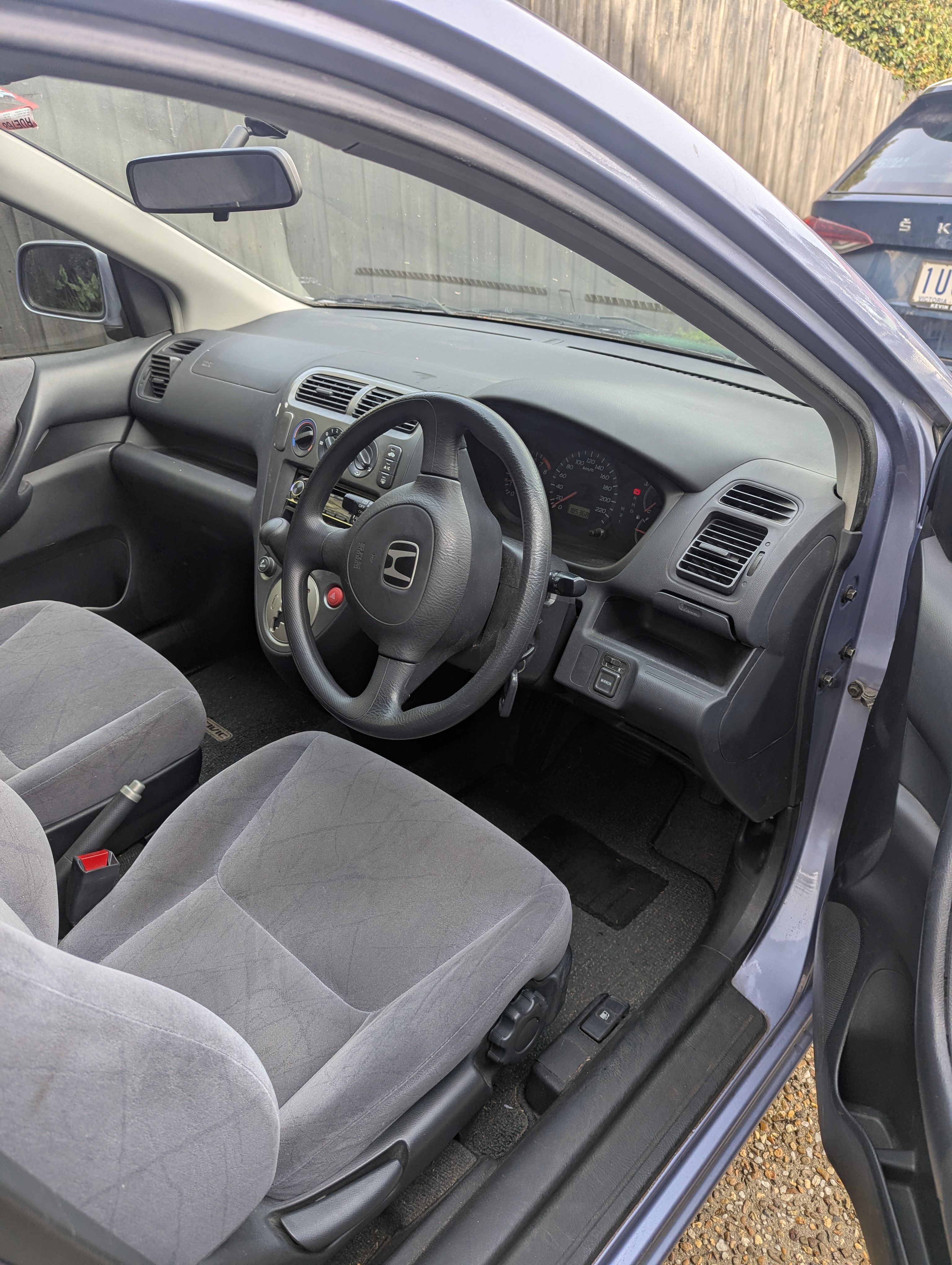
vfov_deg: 71.5
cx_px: 476
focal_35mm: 24
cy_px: 632
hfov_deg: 56.9
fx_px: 878
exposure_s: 1/111
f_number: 1.85
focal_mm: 6.81
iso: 19
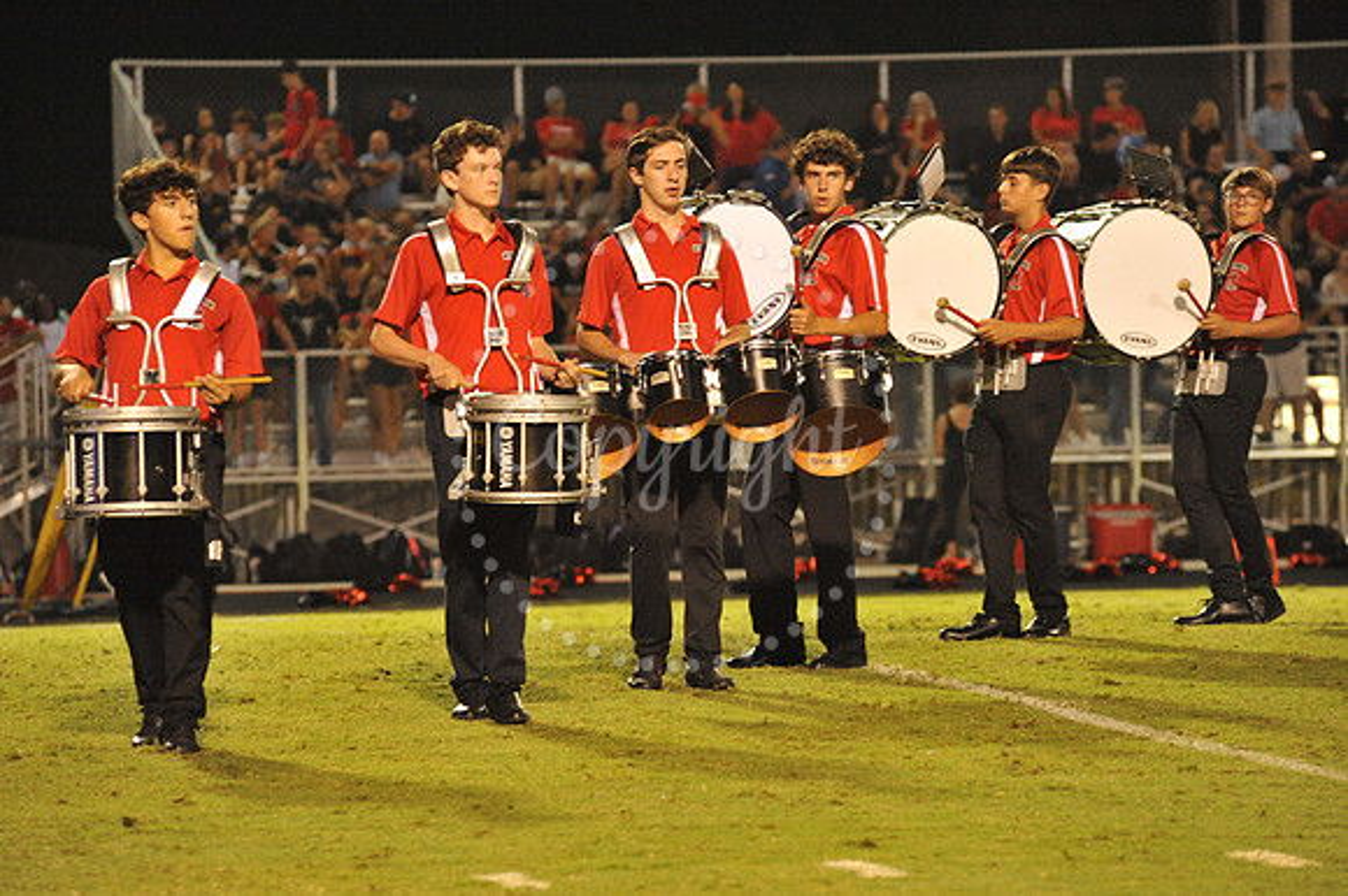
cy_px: 448
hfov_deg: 10.3
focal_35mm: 200
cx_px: 674
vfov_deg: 6.9
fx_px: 7484
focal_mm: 200
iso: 6400
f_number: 5.6
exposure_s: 1/200
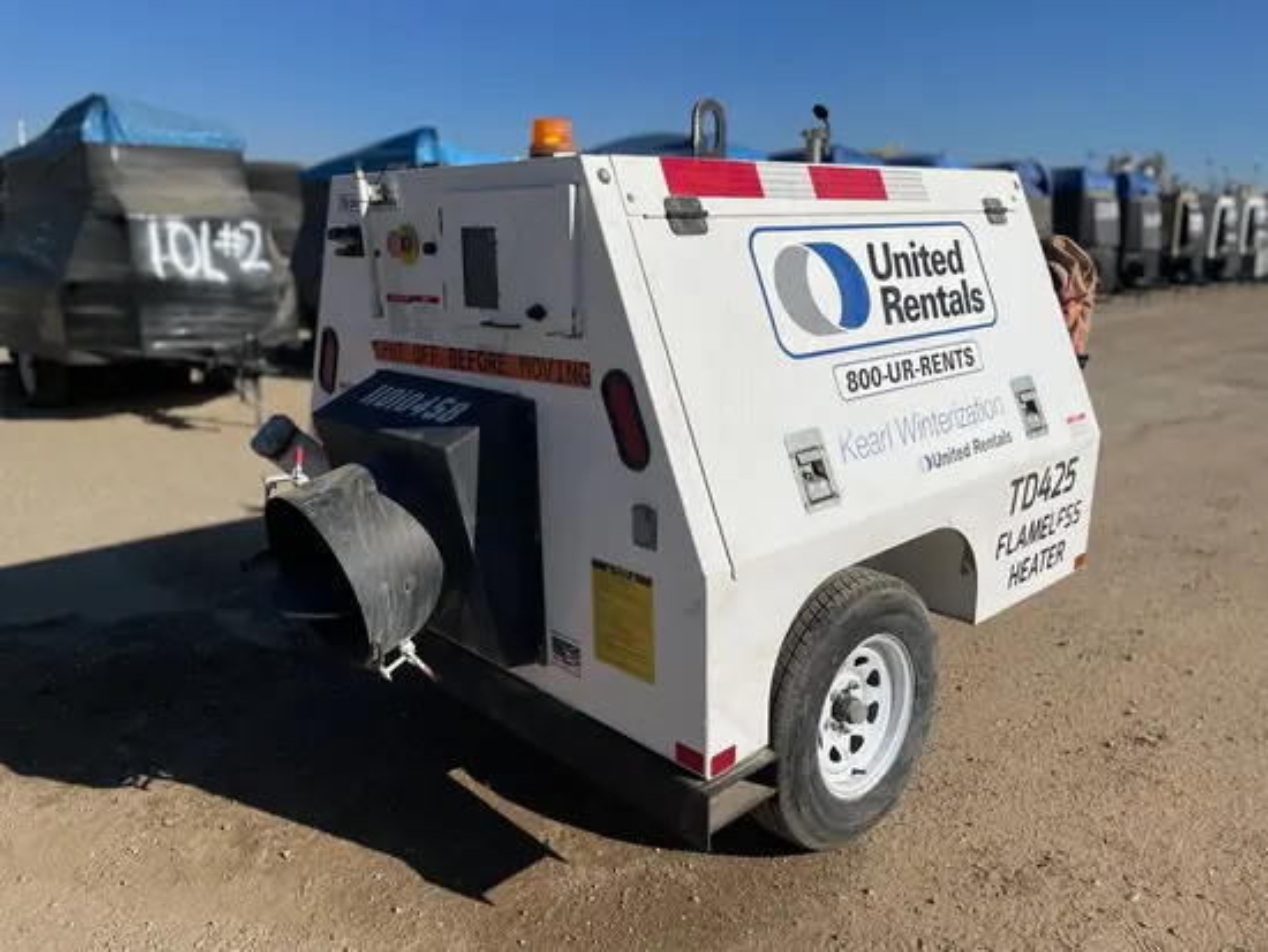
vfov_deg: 53.1
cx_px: 634
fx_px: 953
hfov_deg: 67.3
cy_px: 476
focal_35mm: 26
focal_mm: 4.2
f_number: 1.6
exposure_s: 1/20408
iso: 50
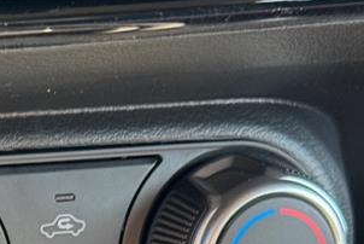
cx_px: -157
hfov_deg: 11.7
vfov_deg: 7.9
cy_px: 422
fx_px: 1710
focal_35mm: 169
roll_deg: -0.4
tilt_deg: -36.8
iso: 100
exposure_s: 1/60
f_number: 1.78
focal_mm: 6.76
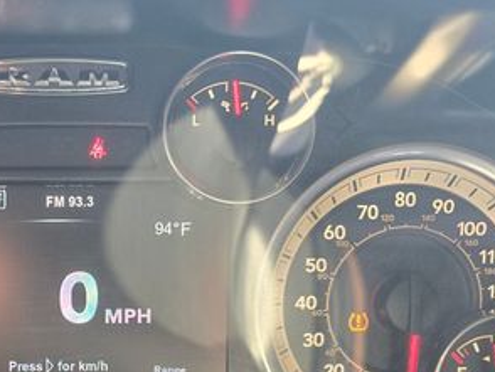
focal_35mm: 50
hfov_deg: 35.5
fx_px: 716
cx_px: 34
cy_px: 295
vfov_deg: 28.6
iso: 200
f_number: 1.7
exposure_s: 1/120
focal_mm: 6.3
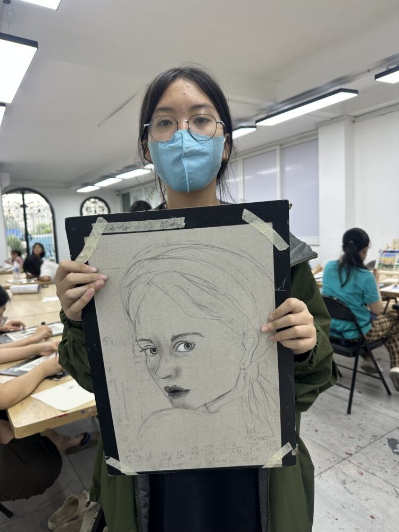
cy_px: 266
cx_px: 200
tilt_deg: -4.3
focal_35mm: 24
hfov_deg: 56.8
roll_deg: +1.7
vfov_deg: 71.6
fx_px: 369
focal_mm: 6.86
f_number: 1.78
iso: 50
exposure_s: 1/111
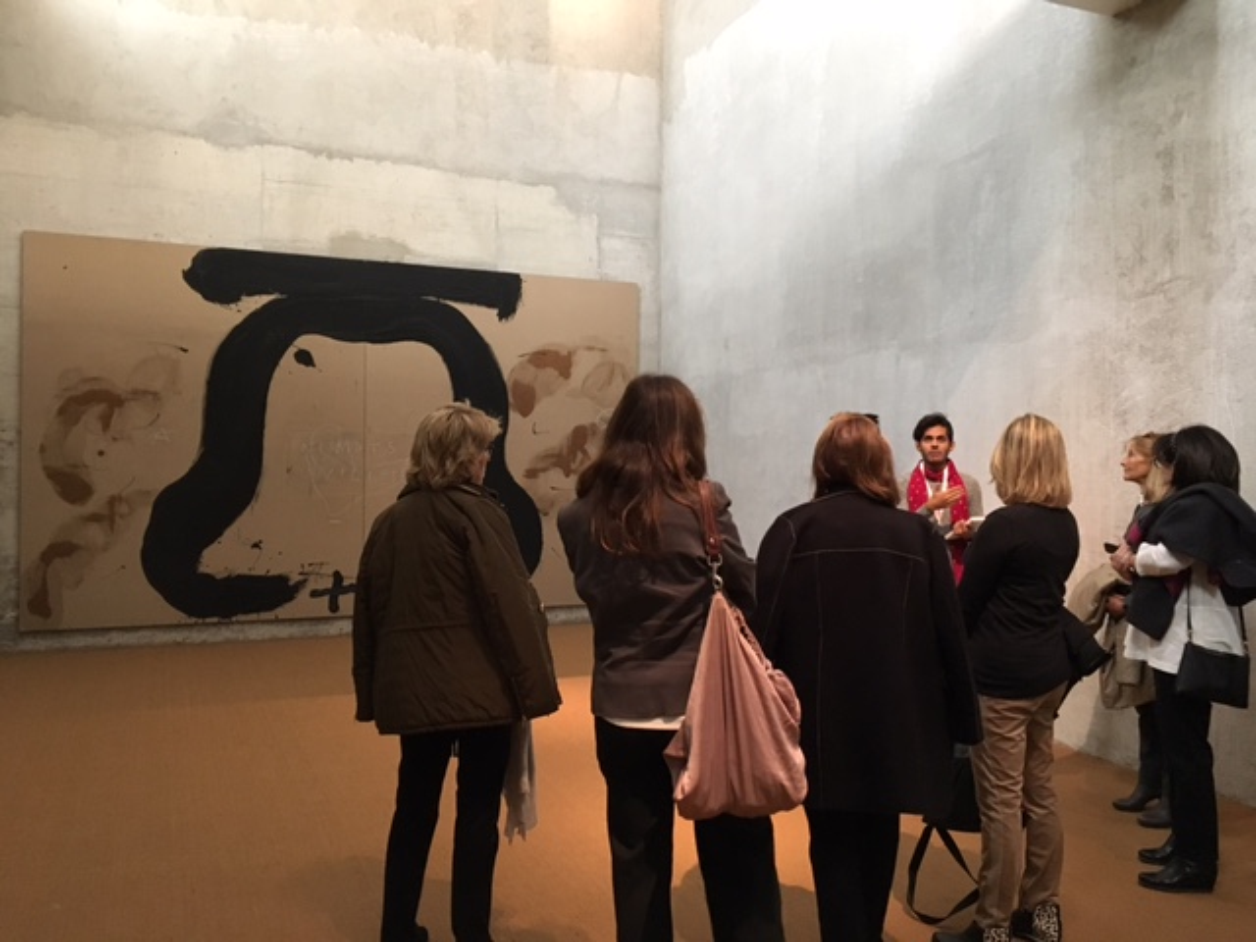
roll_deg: -0.4
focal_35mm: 29
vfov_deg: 48.2
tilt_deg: +0.4
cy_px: 471
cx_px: 628
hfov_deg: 61.7
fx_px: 1052
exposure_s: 1/25
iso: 200
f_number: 2.2
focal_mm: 4.15
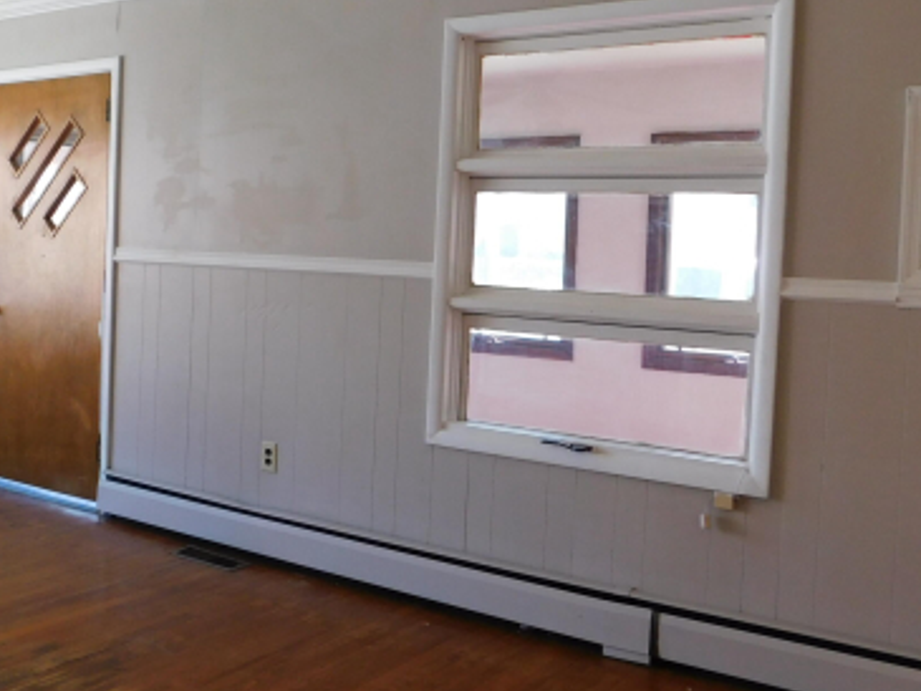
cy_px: 282
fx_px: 1118
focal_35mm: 42
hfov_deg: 43.8
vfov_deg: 34.3
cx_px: 269
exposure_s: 1/50
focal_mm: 4
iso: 125
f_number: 3
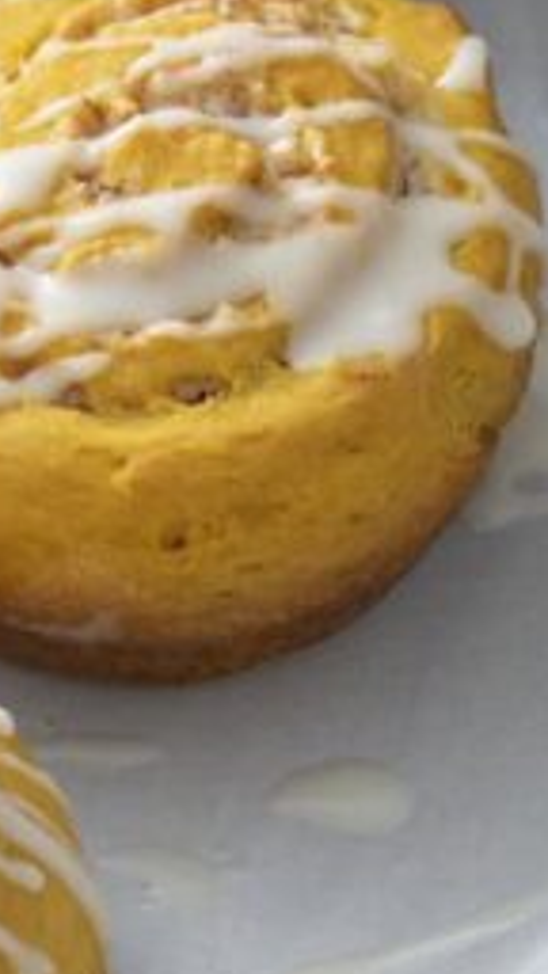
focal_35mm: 494
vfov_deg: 4.4
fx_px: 12761
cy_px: 27
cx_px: -894
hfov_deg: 2.4
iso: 640
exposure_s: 1/200
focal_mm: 105
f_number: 14
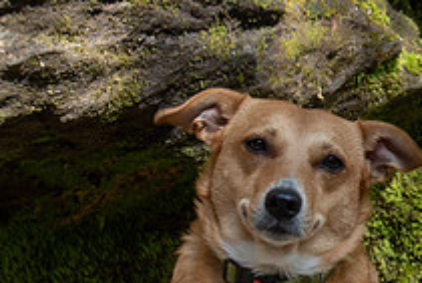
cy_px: 151
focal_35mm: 175
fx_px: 2056
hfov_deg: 11.5
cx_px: 523
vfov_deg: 7.9
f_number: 11
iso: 200
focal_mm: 40
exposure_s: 1/60
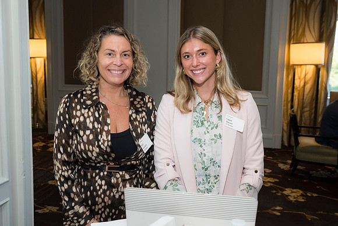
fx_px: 376
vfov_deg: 33.4
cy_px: 113
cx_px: 169
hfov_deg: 48.4
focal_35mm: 40
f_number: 5.6
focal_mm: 40
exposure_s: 1/125
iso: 800
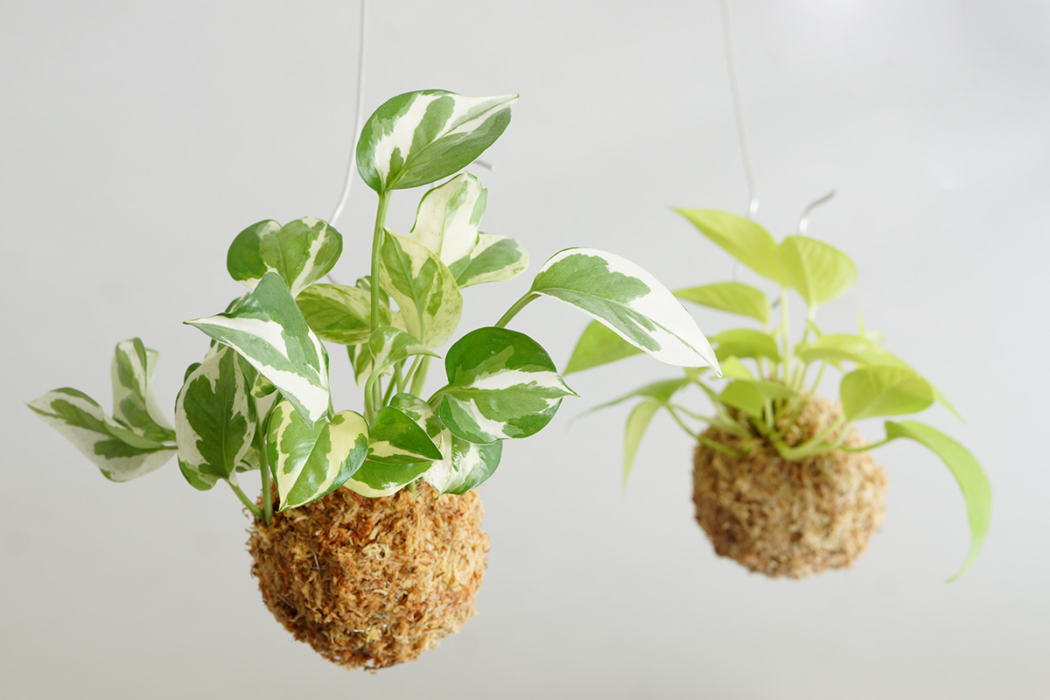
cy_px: 350
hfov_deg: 27.0
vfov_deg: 18.2
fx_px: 2187
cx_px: 525
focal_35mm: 75
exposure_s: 1/4
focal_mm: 50
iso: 100
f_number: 6.3
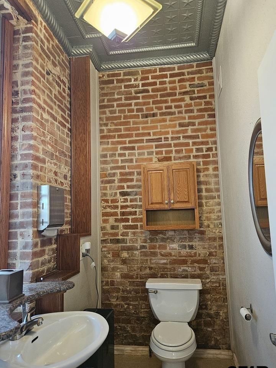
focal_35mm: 24
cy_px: 186
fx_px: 255
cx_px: 144
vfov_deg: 71.6
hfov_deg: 56.8
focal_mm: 5.4
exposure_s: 1/120
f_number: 1.8
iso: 800
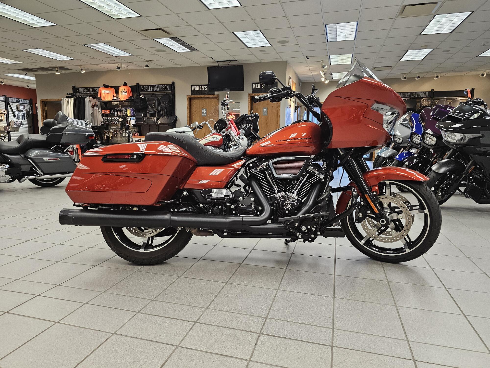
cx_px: 245
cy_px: 184
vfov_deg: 58.9
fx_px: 326
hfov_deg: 73.9
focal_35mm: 23
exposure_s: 1/120
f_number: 1.7
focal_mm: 6.3
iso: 250
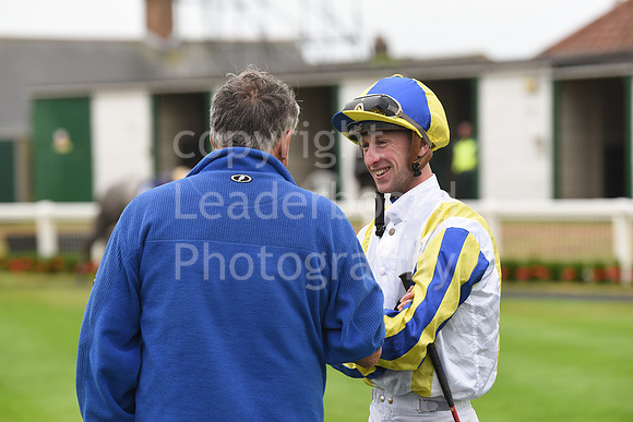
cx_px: 316
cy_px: 211
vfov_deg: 8.3
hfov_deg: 12.4
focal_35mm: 165
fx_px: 2902
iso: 1000
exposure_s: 1/2000
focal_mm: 165
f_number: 4.5
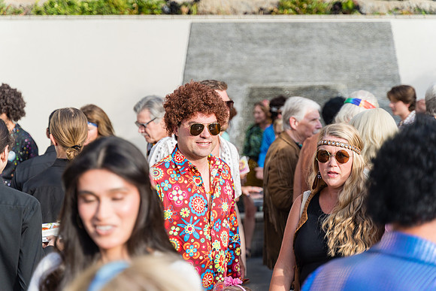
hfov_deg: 29.4
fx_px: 832
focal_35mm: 69
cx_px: 215
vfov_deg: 19.8
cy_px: 145
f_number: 2.8
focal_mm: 67
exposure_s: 1/1000
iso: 200
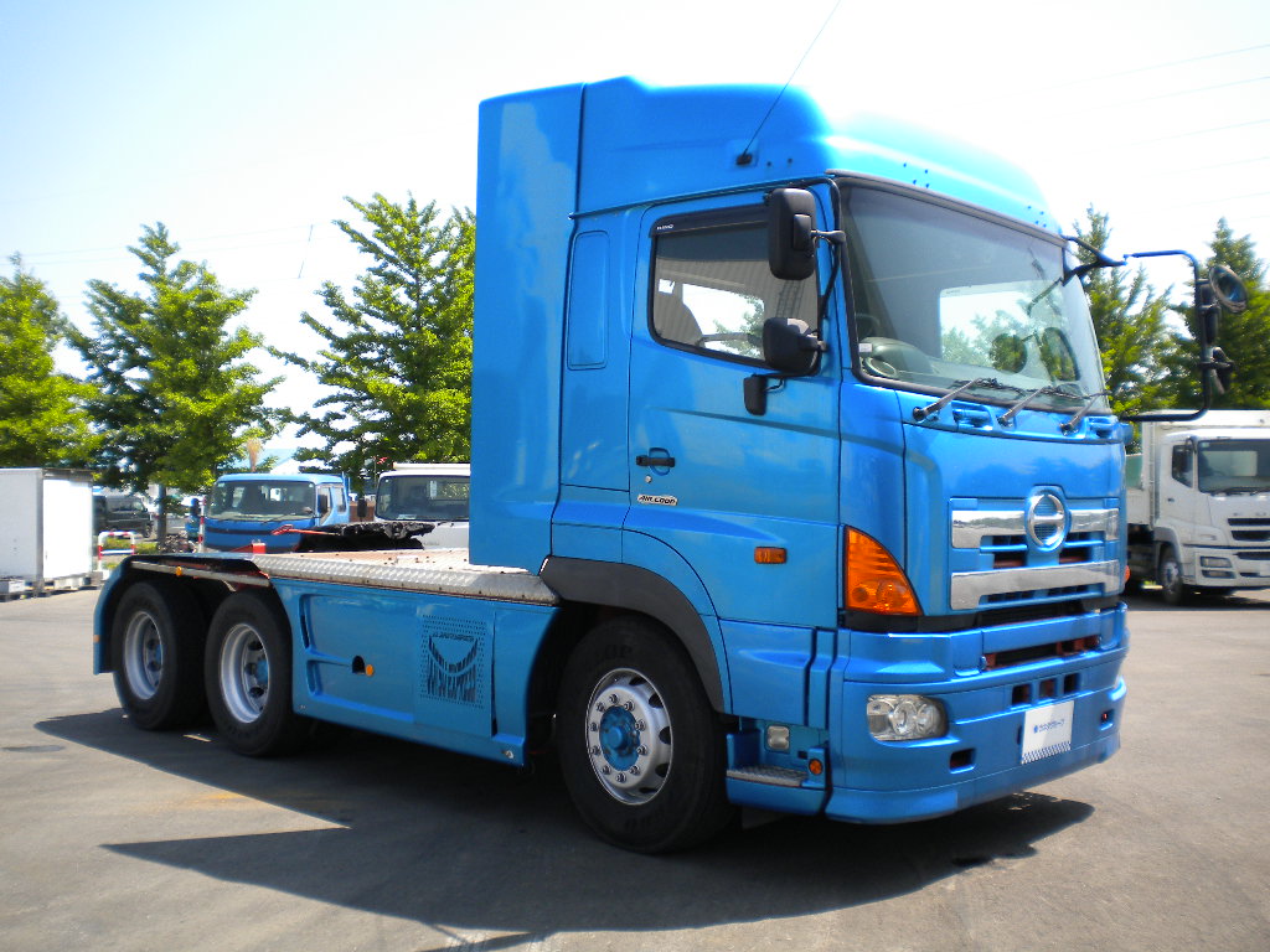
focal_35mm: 35
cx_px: 635
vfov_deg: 40.7
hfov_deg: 52.6
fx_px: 1284
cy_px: 476
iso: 80
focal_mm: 6.3
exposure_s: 1/267
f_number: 4.6
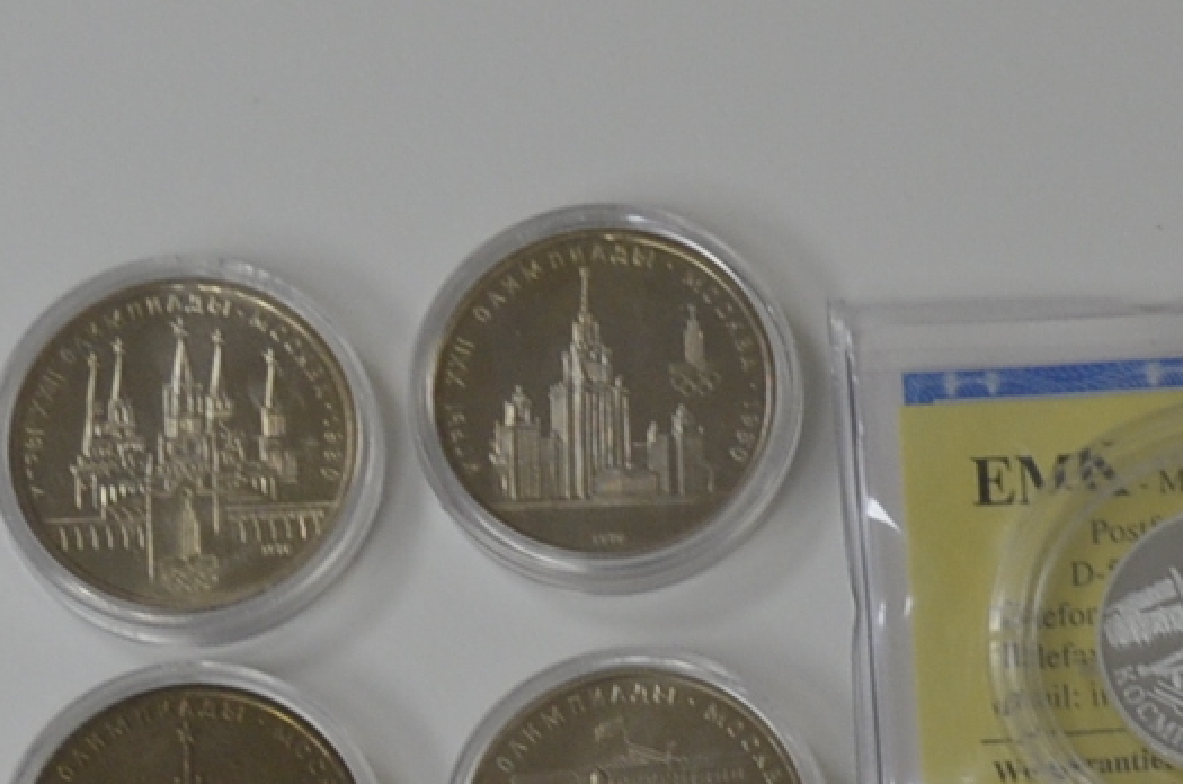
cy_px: 1787
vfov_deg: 6.2
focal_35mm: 211
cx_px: 1070
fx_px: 6921
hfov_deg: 9.7
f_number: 5
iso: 400
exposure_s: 1/100
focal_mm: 30
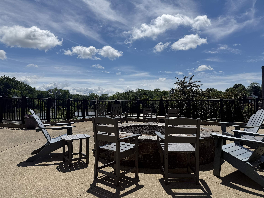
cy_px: 99
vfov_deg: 56.8
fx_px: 183
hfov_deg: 71.6
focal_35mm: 24
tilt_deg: +2.5
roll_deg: -0.1
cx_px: 132
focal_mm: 6.76
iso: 80
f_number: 1.78
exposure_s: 1/10309
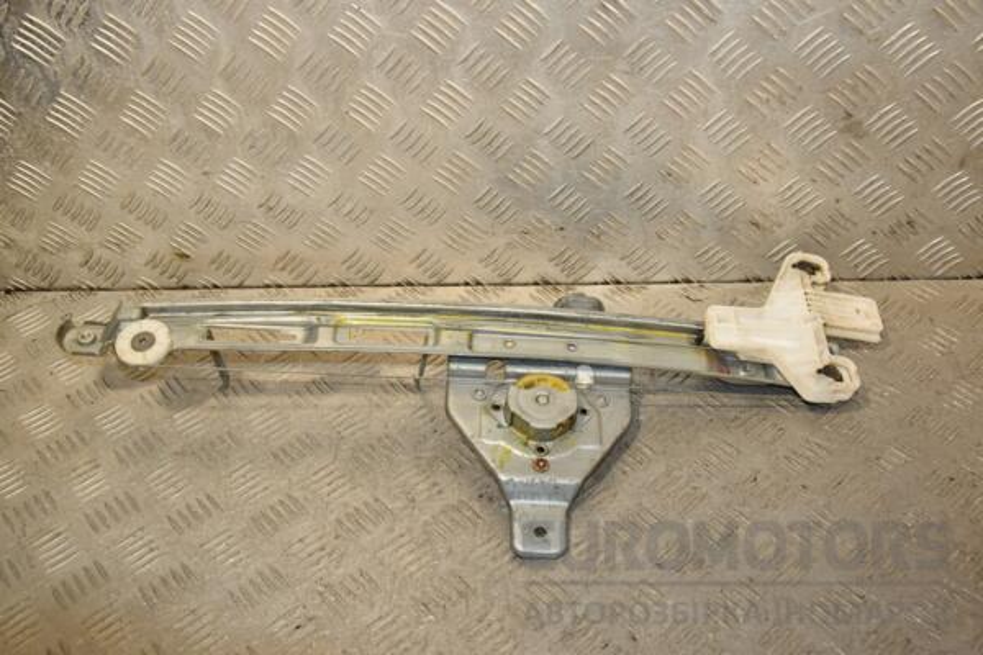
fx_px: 1024
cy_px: 328
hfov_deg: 51.3
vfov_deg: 35.5
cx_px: 492
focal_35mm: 38
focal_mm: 25
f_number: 6.3
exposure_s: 1/200
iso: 800
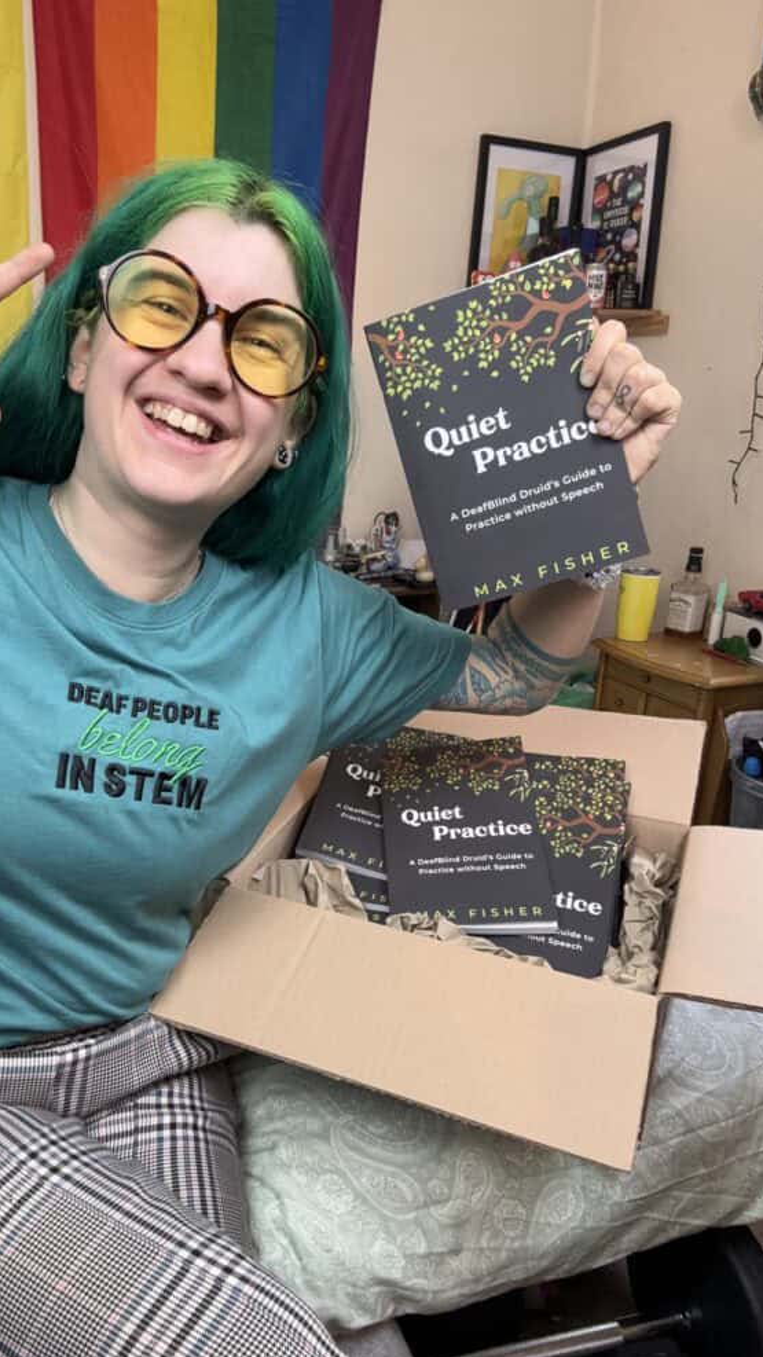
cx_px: 263
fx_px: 935
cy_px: 682
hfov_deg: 43.8
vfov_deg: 71.9
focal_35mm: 26
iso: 50
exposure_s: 1/50
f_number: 1.9
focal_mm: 2.7
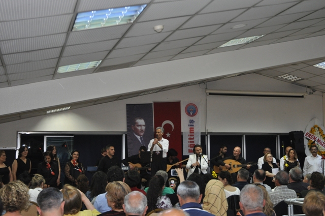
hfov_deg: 37.9
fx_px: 473
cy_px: 108
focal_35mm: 52
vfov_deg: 25.7
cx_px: 162
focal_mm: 35
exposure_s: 1/60
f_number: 4.2
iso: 800
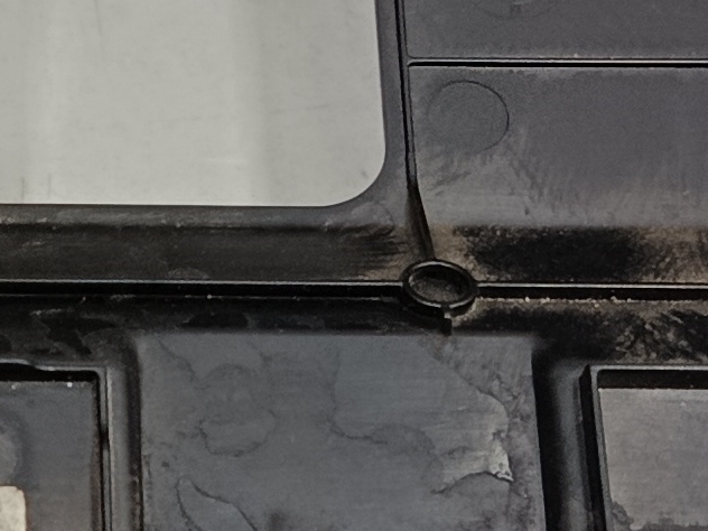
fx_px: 3109
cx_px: -230
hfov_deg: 12.6
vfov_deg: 9.7
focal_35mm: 152
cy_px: 109
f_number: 1.7
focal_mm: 5.24
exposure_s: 1/50
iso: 599
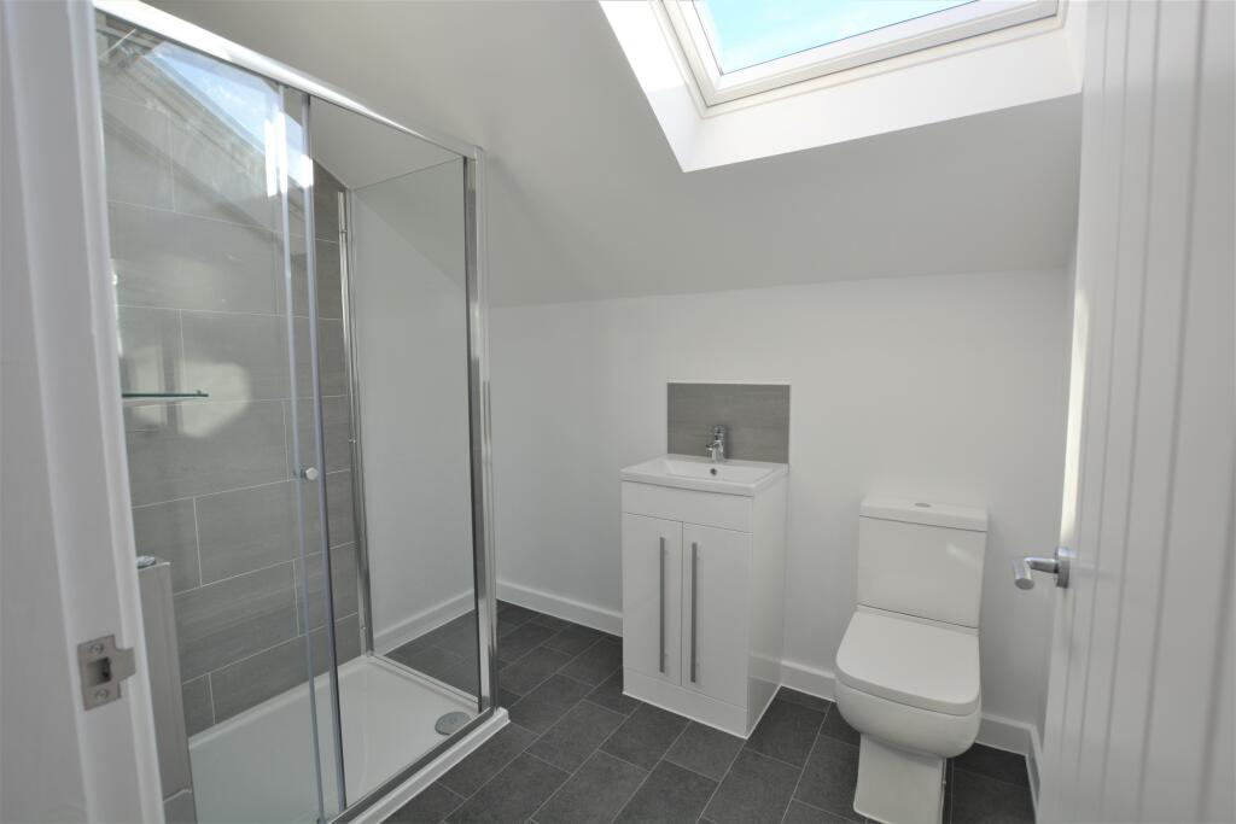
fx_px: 515
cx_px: 618
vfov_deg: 77.3
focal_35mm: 15
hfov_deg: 100.4
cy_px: 412
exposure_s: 1/125
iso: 250
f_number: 5.6
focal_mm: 10
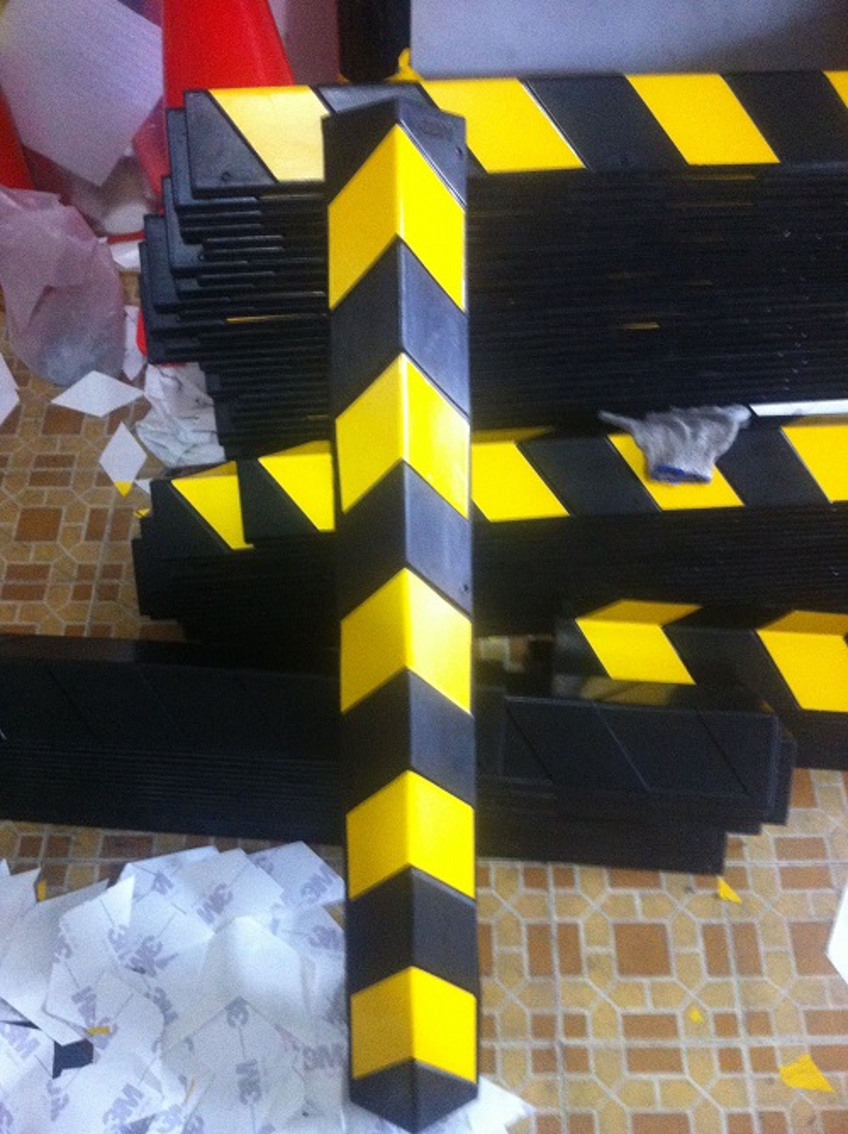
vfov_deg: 52.7
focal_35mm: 35
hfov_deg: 40.6
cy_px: 567
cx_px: 424
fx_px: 1146
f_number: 2.8
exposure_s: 1/15
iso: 400
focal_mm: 3.85
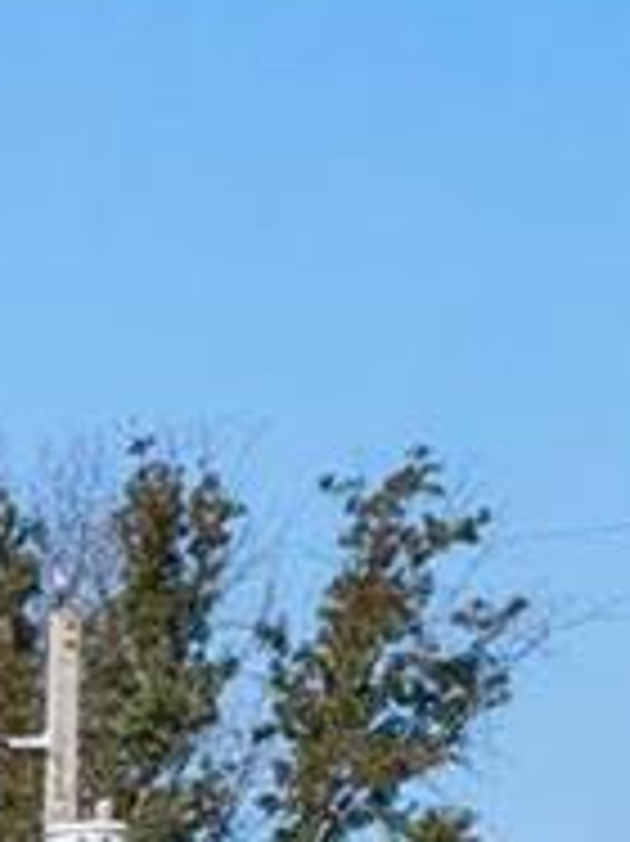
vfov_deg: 7.9
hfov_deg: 4.7
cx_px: -2907
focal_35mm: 247
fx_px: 6001
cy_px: 1117
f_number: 10
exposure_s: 1/400
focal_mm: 15
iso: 400
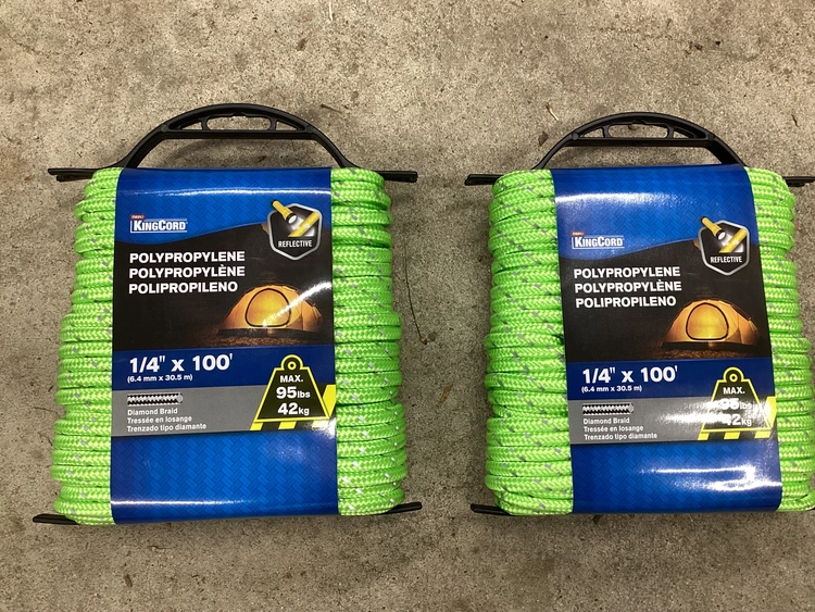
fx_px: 730
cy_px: 306
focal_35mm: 31
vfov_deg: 45.5
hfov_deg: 58.3
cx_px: 408
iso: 100
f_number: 2.4
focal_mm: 3.3
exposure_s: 1/50
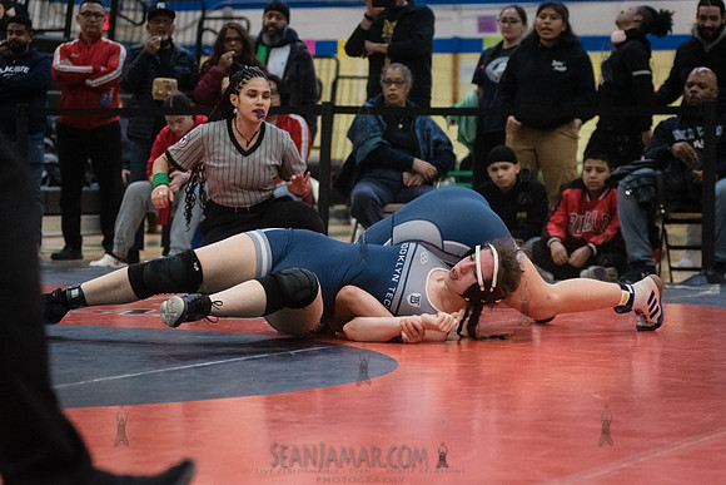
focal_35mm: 111
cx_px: 389
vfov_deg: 12.4
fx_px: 2237
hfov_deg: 18.4
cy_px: 284
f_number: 3.5
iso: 8000
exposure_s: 1/500
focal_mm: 80
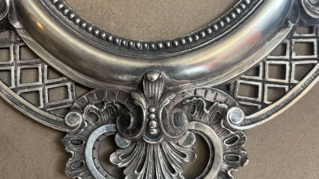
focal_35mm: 38
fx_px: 321
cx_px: 160
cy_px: 77
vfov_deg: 31.1
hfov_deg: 52.8
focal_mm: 5.1
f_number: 1.6
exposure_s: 1/133
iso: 50
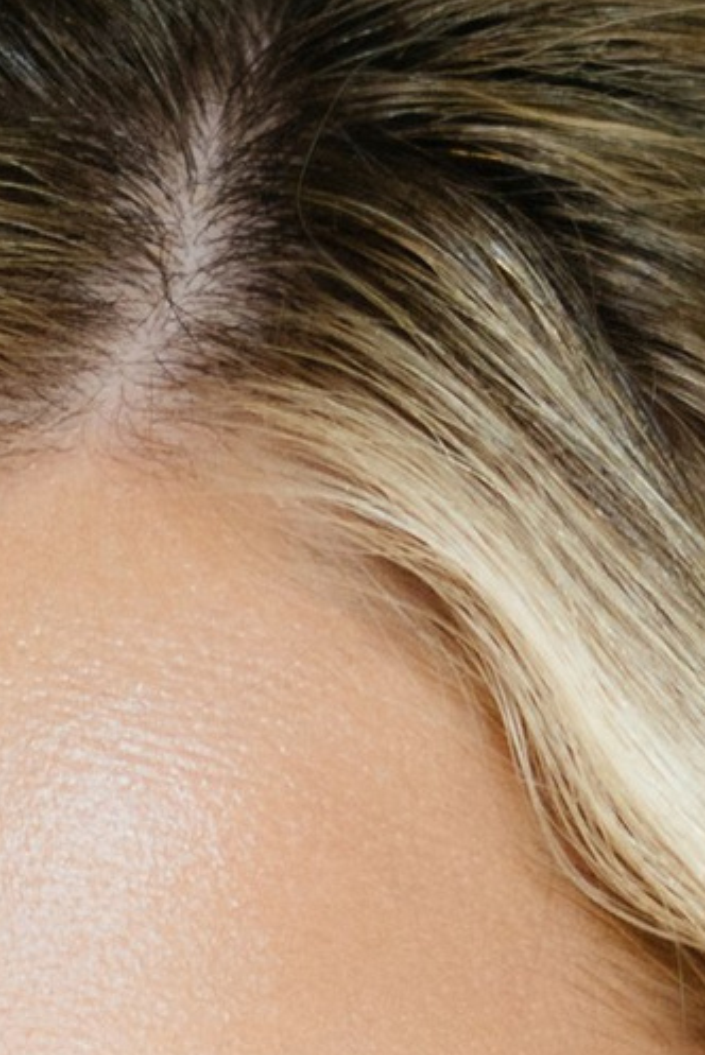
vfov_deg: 5.1
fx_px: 11322
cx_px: -59
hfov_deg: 3.6
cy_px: 3082
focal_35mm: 386
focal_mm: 50
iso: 800
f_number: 2.8
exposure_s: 1/160
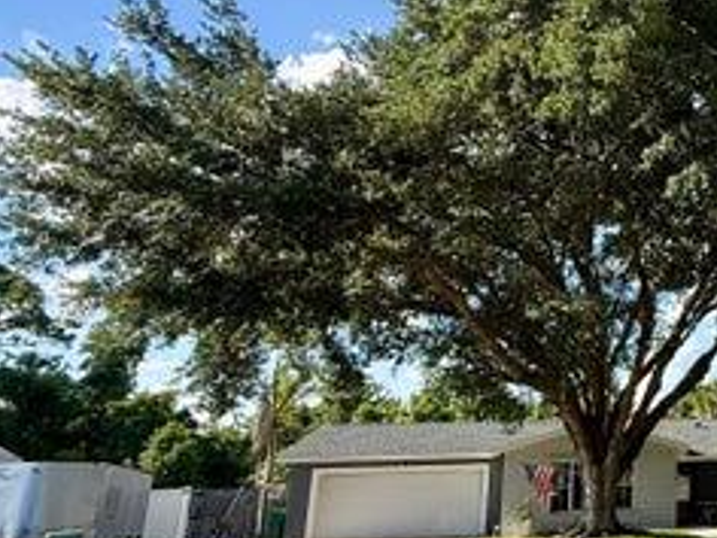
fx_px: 787
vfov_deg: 37.7
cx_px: 820
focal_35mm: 38
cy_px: 283
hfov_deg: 38.7
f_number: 2.2
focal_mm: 2.22
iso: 64
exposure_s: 1/405
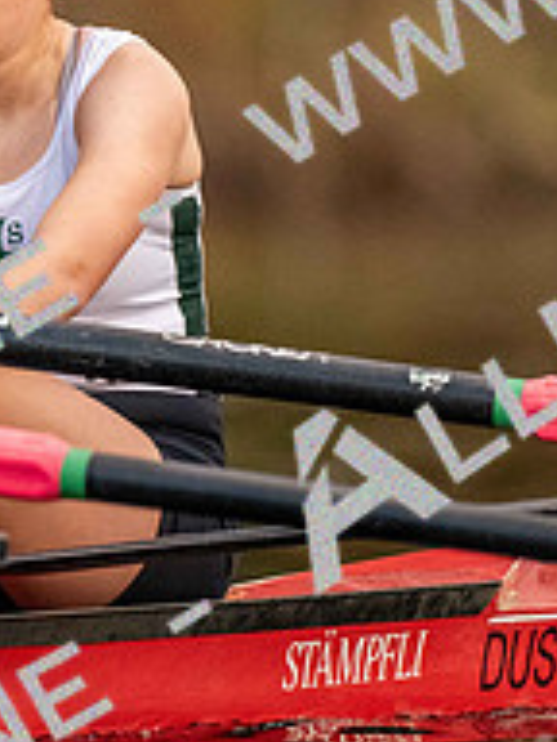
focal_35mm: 1744
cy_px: 228
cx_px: -39
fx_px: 37417
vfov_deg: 1.1
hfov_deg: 0.9
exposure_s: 1/2500
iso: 5600
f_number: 4
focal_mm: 600
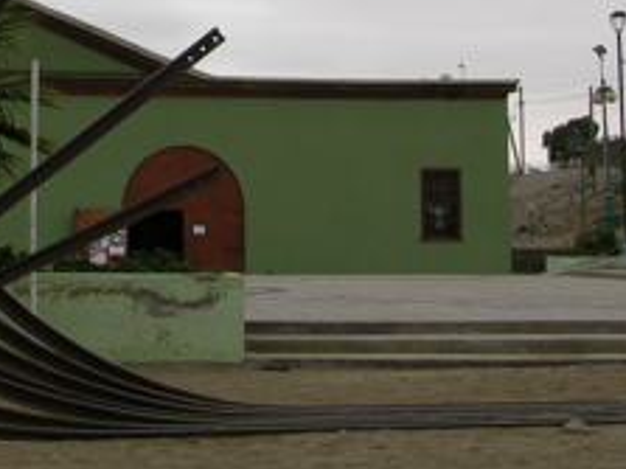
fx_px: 2024
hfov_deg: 17.3
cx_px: 31
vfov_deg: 12.8
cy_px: -135
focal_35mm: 112
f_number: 5.7
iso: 50
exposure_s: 1/206
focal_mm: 10
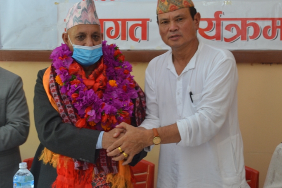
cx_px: 126
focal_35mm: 72
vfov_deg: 18.9
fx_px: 564
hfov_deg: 28.1
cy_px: 68
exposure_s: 1/20
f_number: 4.8
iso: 400
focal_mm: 32
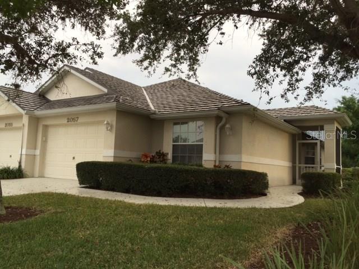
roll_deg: -2.4
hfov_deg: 61.7
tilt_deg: +5.9
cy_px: 134
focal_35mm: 29
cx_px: 180
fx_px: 301
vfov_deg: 48.2
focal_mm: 4.15
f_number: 2.2
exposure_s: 1/120
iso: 40
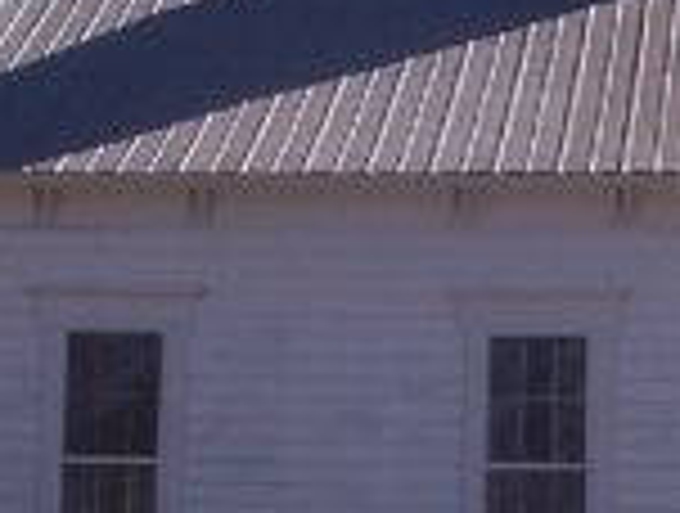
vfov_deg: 10.9
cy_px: 299
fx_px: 2698
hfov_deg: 14.2
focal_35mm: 137
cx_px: 608
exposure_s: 1/211
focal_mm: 6
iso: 100
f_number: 8
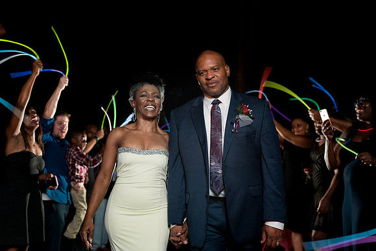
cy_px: 123
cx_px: 184
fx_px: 394
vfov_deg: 35.3
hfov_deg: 51.0
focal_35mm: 38
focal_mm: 35
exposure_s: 1/100
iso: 2000
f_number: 2
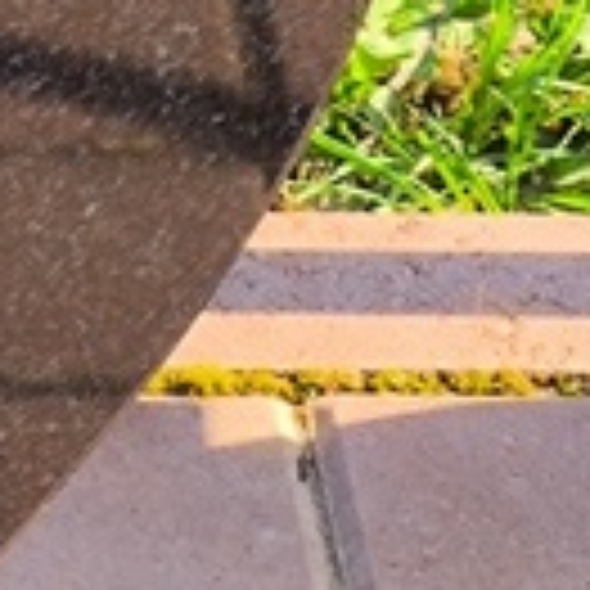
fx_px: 5206
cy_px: -68
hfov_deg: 6.3
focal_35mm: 270
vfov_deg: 6.5
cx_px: -637
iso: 50
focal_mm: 4.71
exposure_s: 1/444
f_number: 1.7
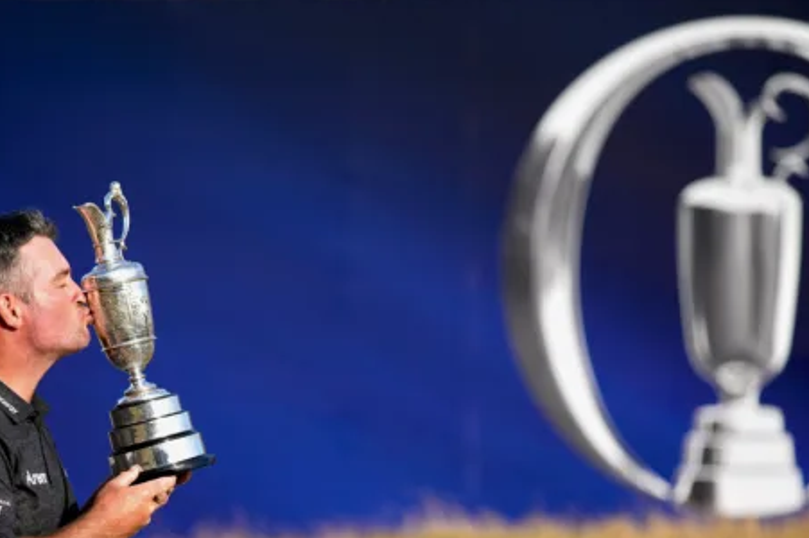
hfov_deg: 7.4
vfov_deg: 4.9
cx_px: 334
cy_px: 443
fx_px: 6243
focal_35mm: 278
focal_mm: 167
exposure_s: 1/1000
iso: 100
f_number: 4
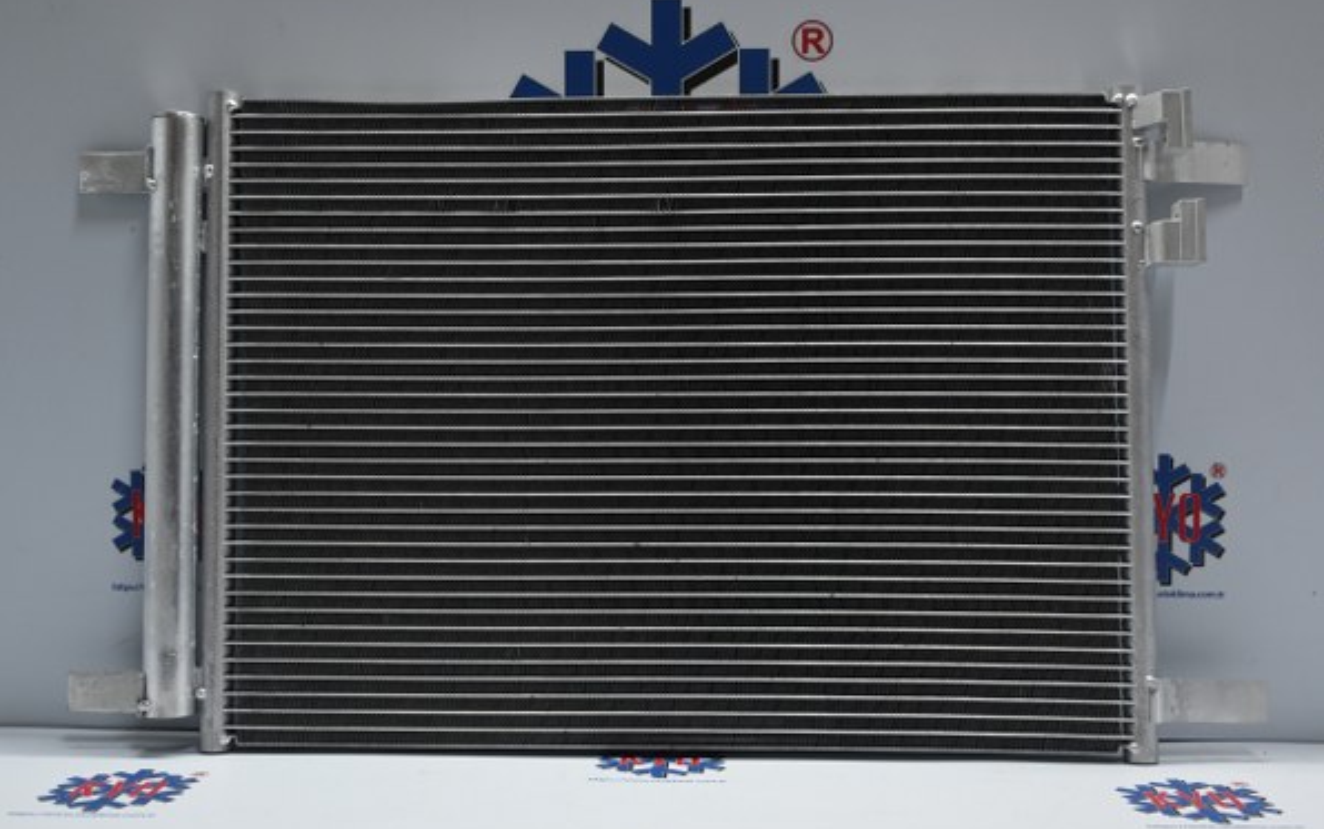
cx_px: 664
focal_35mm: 40
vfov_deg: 32.0
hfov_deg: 49.3
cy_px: 413
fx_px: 1444
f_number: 4.5
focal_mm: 26
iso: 360
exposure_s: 1/40
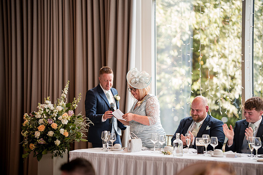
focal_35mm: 85
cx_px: 132
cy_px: 88
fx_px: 621
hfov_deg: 23.9
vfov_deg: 16.1
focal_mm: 85
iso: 320
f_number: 1.4
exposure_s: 1/500
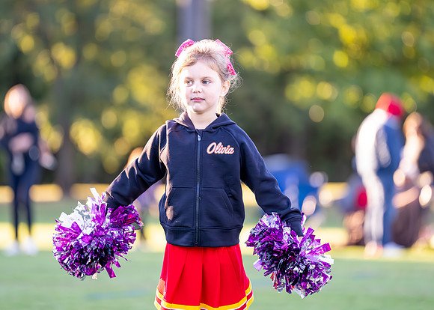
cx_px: 208
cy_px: 138
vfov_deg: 6.2
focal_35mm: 233
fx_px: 2877
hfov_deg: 8.6
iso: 1600
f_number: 2.8
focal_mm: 194
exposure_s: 1/1600
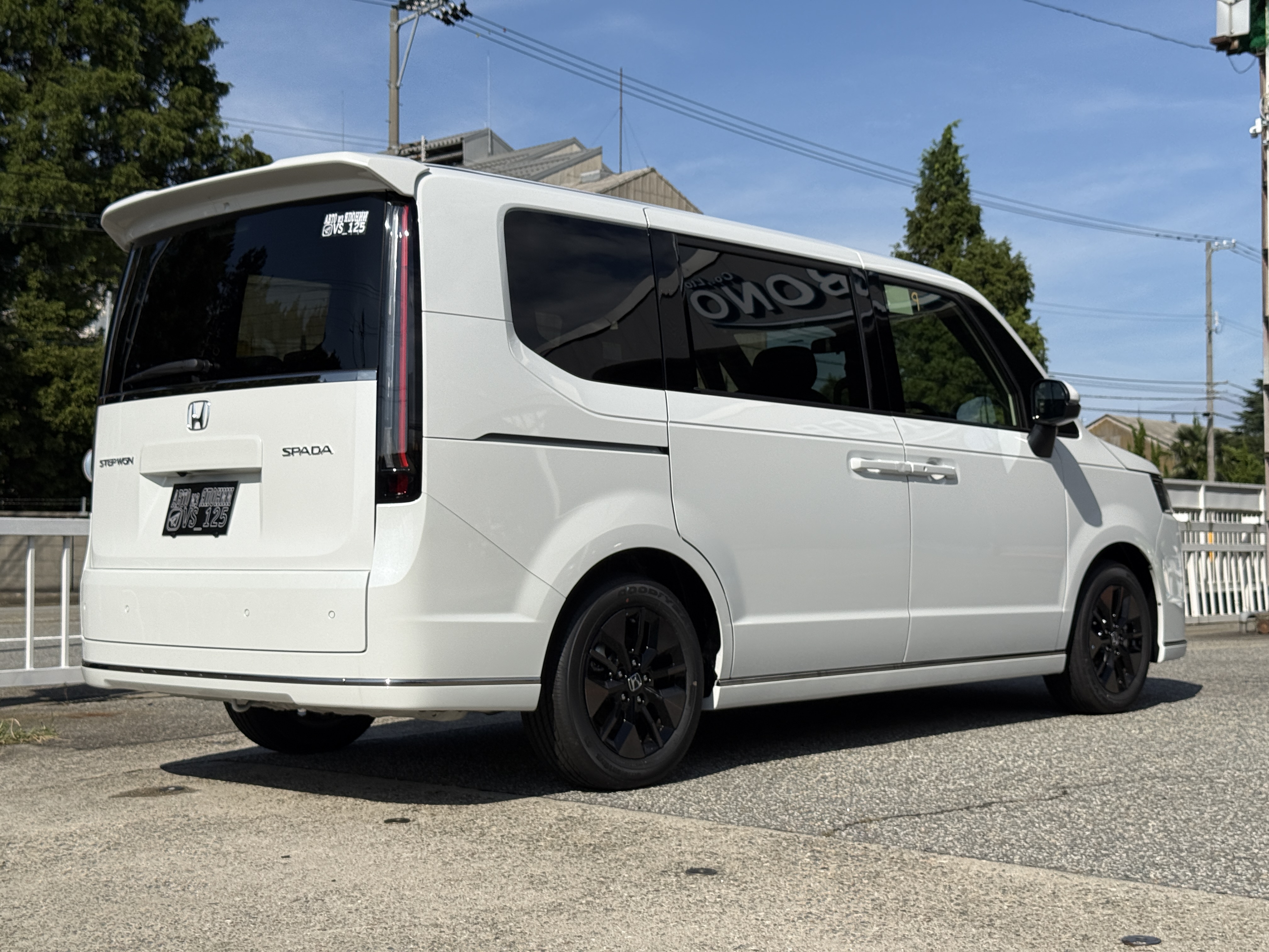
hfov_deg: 39.7
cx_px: 634
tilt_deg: +2.8
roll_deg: -0.5
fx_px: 1760
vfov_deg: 30.3
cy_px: 476
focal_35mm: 48
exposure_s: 1/9901
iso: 64
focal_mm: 6.76
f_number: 1.78
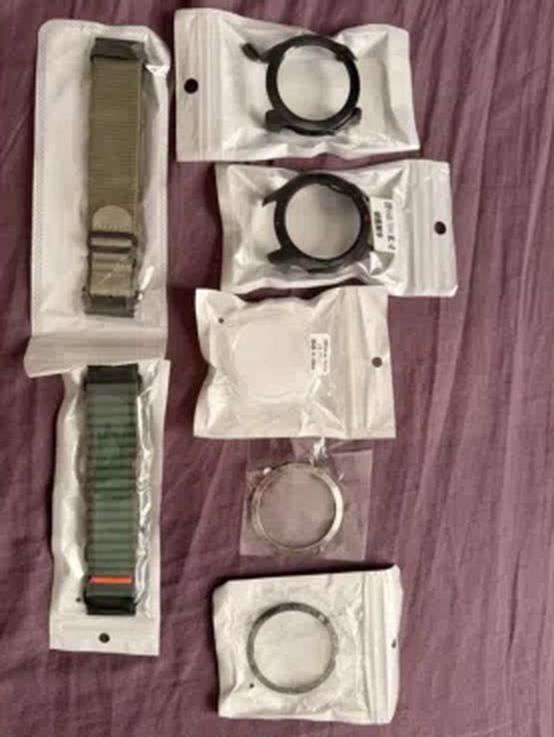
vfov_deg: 67.3
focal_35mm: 26
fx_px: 554
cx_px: 276
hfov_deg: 53.1
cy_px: 375
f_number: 1.78
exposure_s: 1/60
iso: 400
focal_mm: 6.76
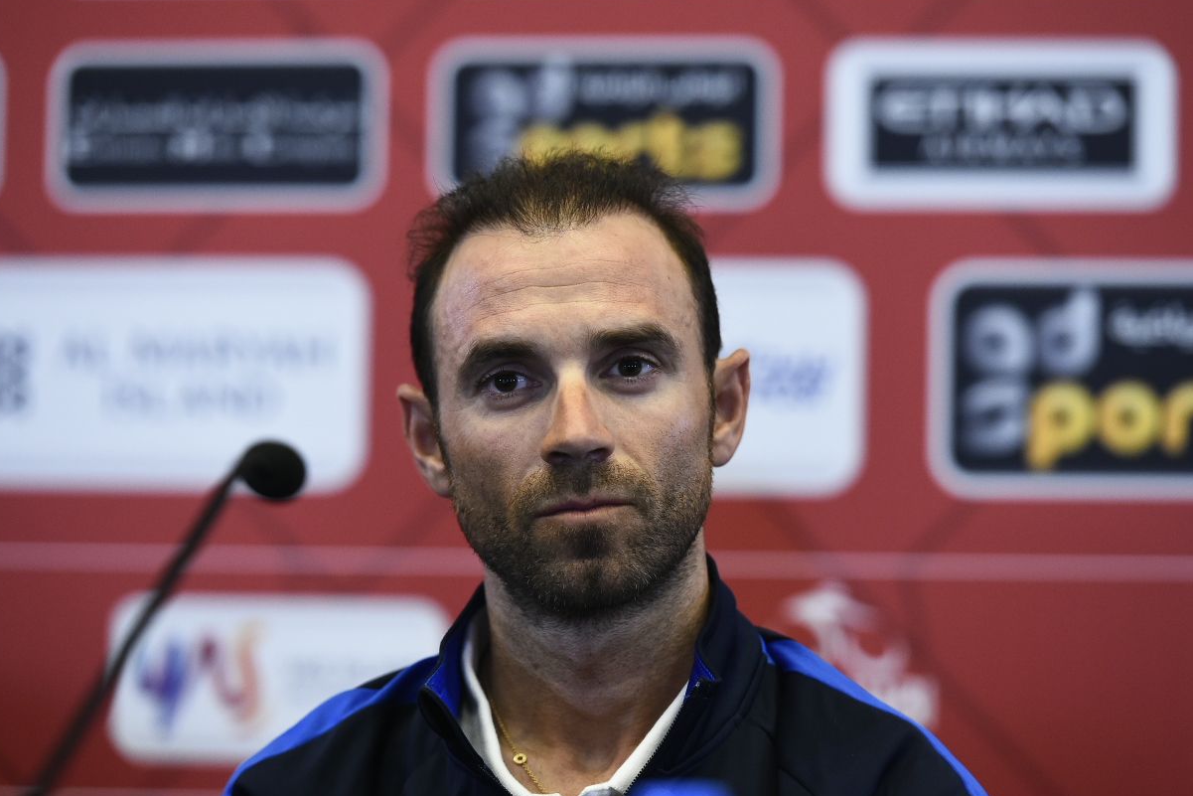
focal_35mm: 176
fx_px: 5833
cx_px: 623
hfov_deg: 11.7
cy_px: 385
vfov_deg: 7.8
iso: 4000
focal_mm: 165
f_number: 3.5
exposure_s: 1/320
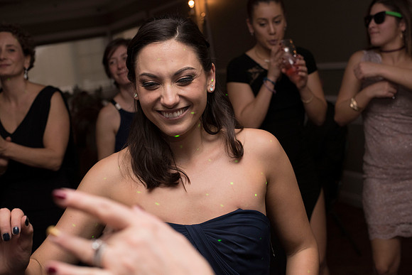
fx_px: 572
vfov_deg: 27.0
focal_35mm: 50
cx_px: 206
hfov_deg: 39.6
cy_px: 138
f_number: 6.3
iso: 2000
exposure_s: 1/200
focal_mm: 50
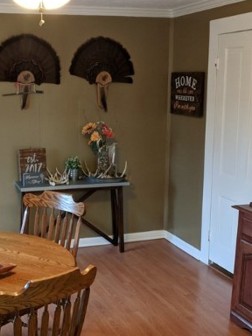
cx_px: 66
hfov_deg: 27.7
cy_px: 184
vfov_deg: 36.8
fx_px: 505
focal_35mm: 52
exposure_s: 1/40
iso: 466
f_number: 2
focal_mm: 4.67
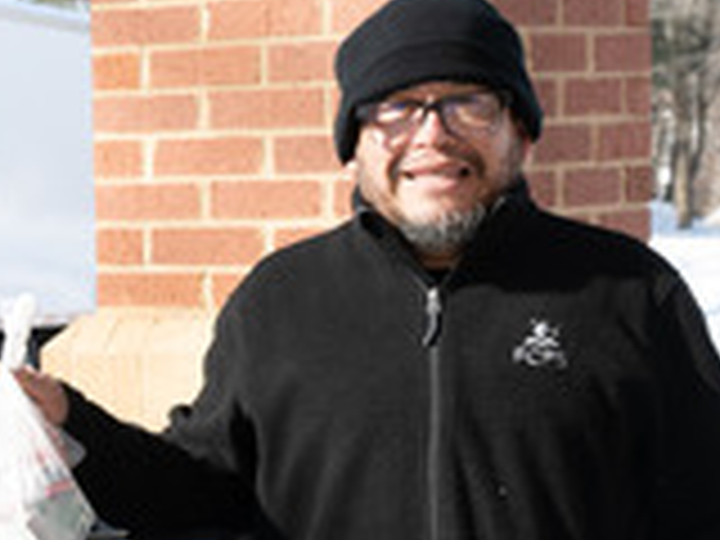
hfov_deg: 15.0
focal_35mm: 121
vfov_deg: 12.2
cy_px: 371
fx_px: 2517
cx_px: -387
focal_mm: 36
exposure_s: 1/400
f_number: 6.3
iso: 250
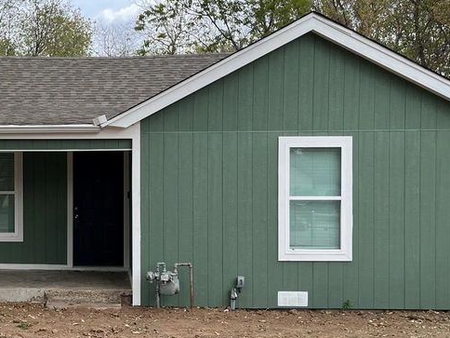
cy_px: 193
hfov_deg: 33.5
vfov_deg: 26.5
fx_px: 715
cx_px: 64
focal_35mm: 55
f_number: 1.6
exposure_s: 1/1558
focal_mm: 5.1
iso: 50
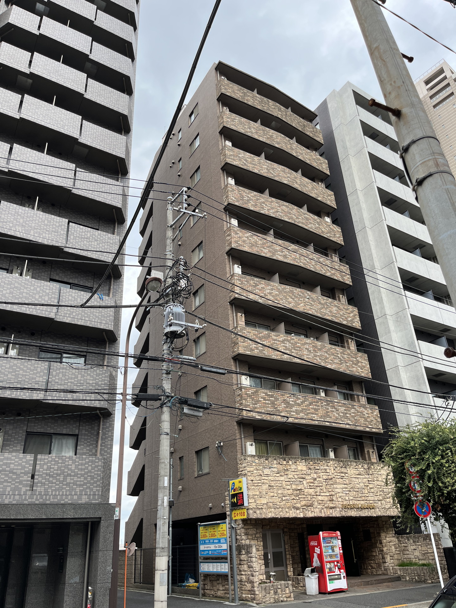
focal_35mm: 26
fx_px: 457
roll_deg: +1.7
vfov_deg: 67.3
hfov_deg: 53.1
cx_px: 228
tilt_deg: +28.2
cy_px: 304
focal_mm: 5.1
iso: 50
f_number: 1.6
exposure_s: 1/878
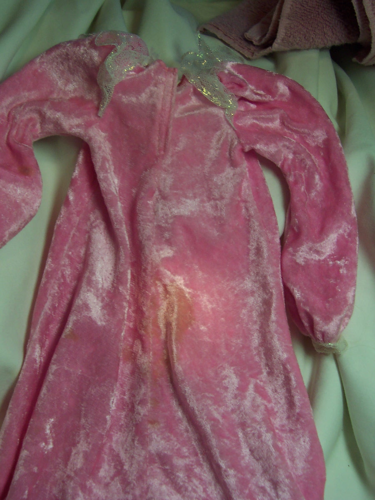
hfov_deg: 38.7
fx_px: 534
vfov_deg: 50.1
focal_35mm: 37
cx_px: 188
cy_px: 250
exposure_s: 1/90
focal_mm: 5.6
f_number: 2.8
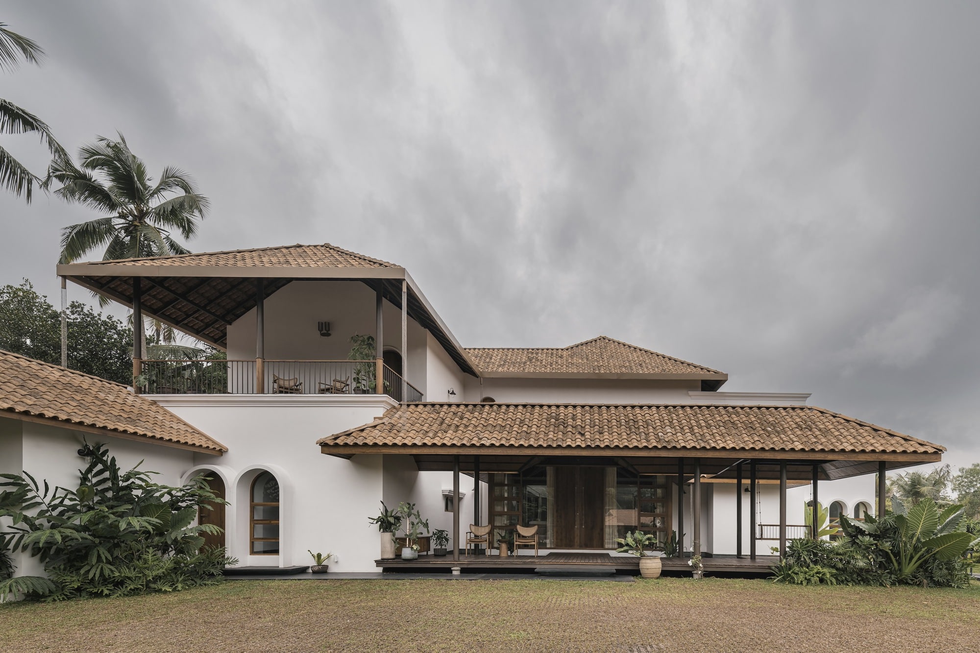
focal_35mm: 19
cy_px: 326
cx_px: 490
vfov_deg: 64.5
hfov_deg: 86.9
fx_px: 517
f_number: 10
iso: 64
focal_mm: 19
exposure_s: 1/50
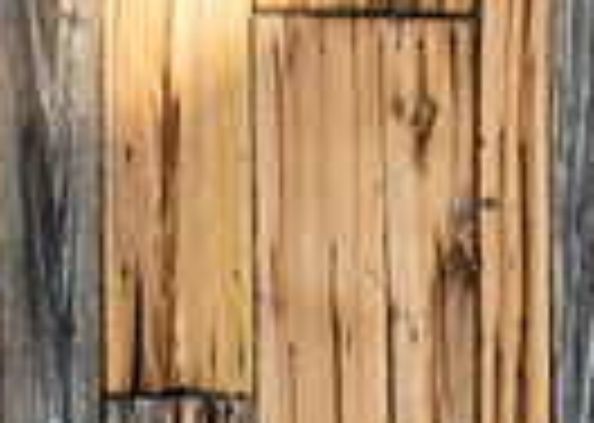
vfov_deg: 5.8
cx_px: 1243
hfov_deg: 7.9
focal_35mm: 242
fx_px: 4078
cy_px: 866
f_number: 1.2
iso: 100
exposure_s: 1/1600
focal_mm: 50
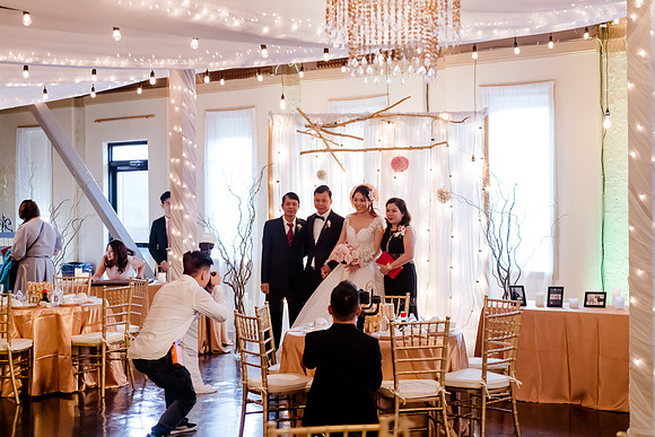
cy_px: 218
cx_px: 328
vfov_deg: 21.9
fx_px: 1128
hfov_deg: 32.4
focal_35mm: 62
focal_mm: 62
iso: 4000
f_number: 2.8
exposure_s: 1/200
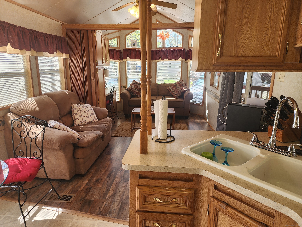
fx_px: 201
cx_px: 151
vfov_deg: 58.9
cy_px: 114
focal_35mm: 23
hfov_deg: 73.9
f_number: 1.8
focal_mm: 6.4
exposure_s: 1/120
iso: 64
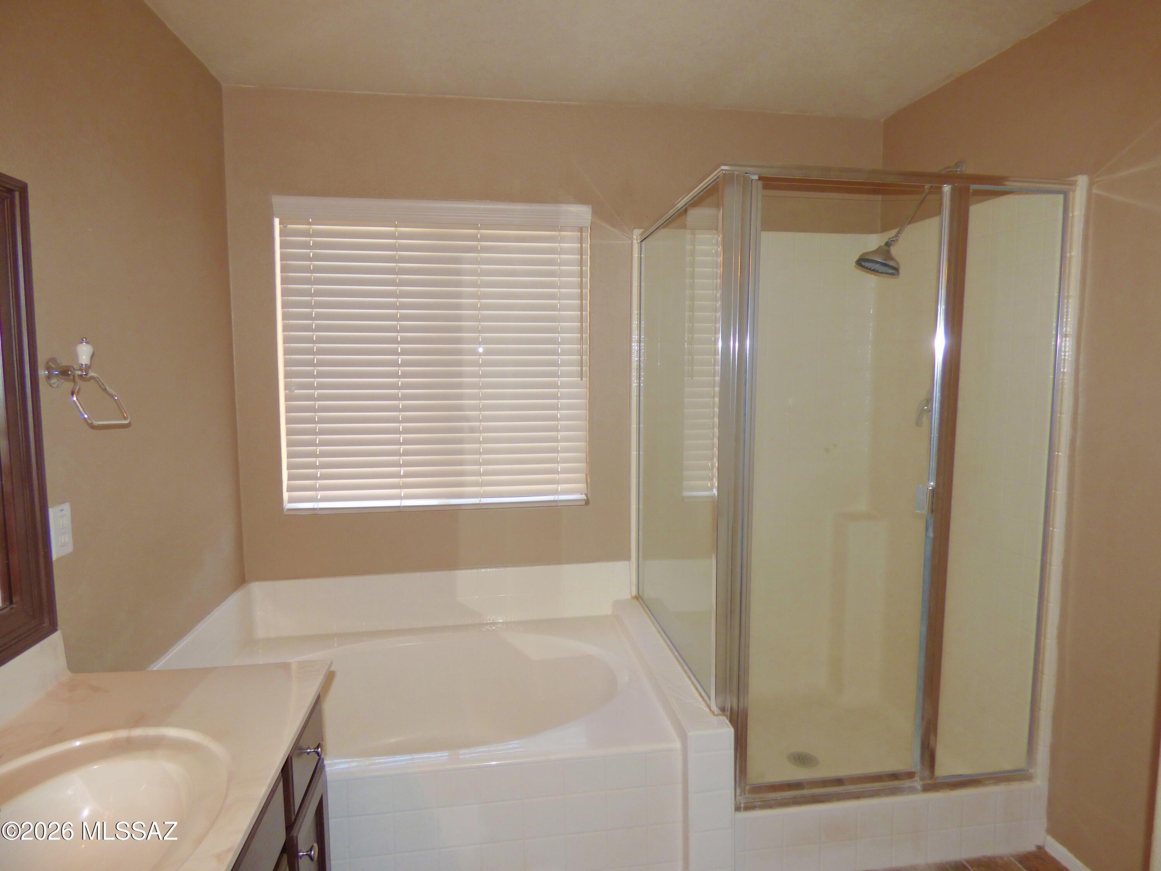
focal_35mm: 20
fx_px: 671
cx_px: 580
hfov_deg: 81.7
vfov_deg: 66.0
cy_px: 436
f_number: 2.8
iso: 100
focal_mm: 3.58
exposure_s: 1/60
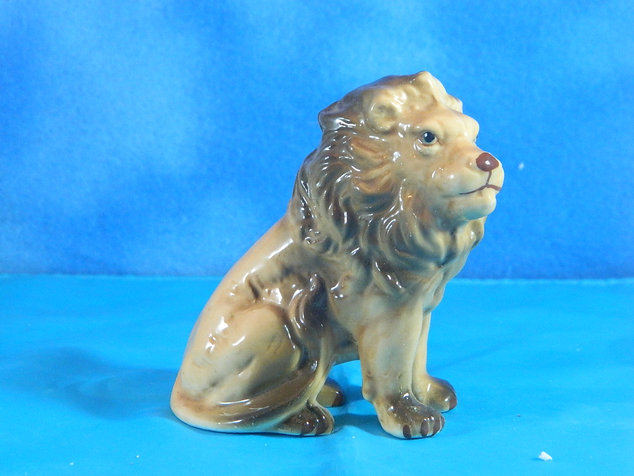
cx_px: 317
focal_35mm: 70
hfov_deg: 27.8
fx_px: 1282
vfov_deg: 21.0
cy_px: 238
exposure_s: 1/25
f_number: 4
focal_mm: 12.6
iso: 400
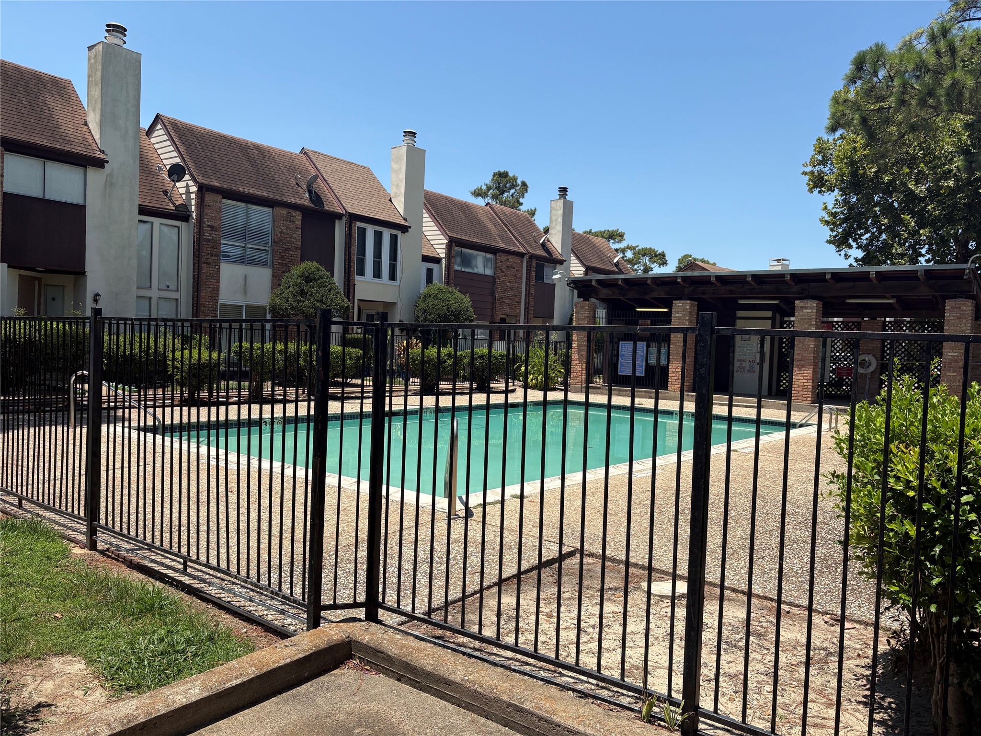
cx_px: 490
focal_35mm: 26
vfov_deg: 53.1
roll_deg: -1.7
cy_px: 368
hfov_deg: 67.3
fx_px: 737
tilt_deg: -2.0
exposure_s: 1/3279
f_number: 1.6
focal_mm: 5.96
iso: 50
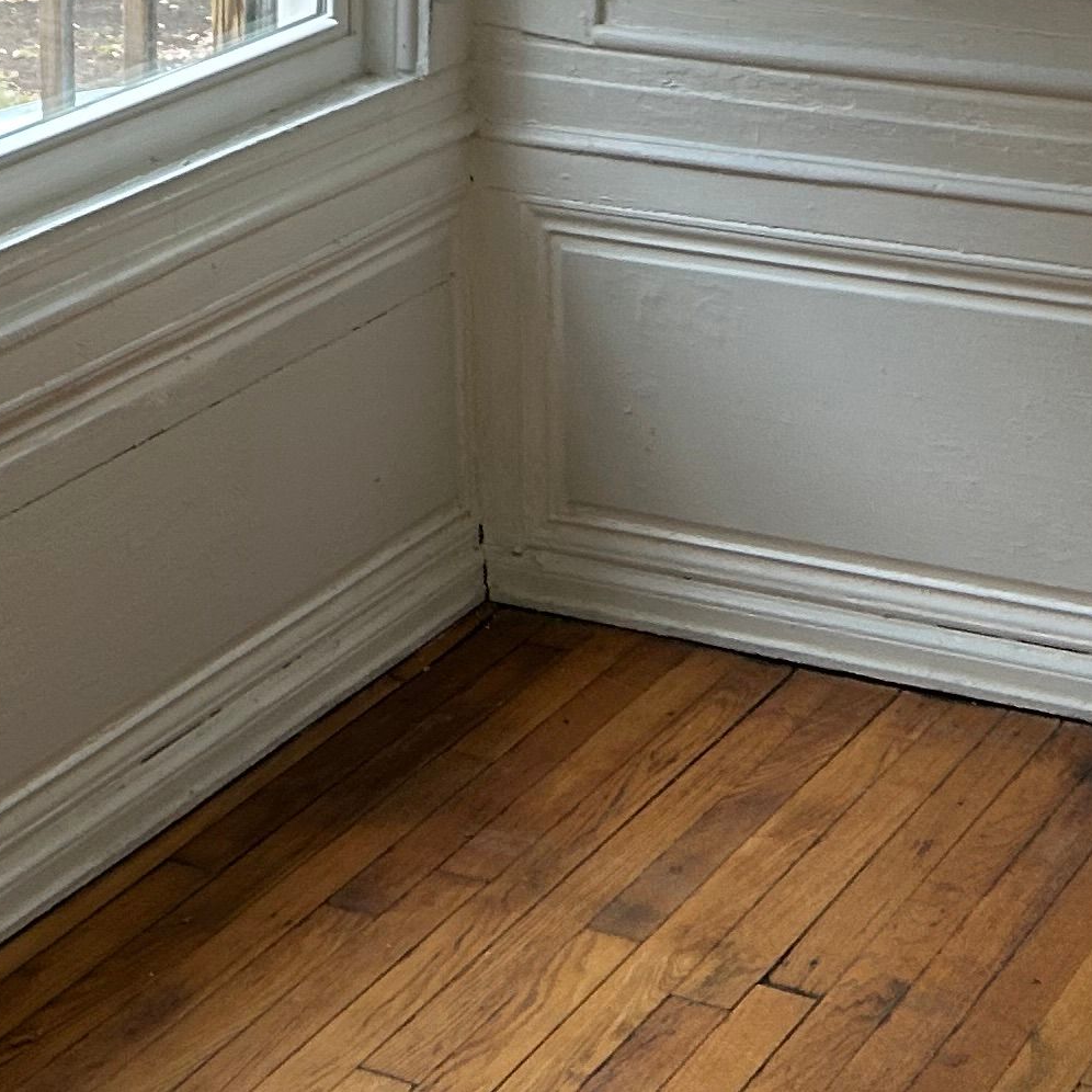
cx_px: 282
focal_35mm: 93
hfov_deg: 18.6
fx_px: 3319
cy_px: -564
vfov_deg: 16.9
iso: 125
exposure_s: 1/76
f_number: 1.5
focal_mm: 5.7
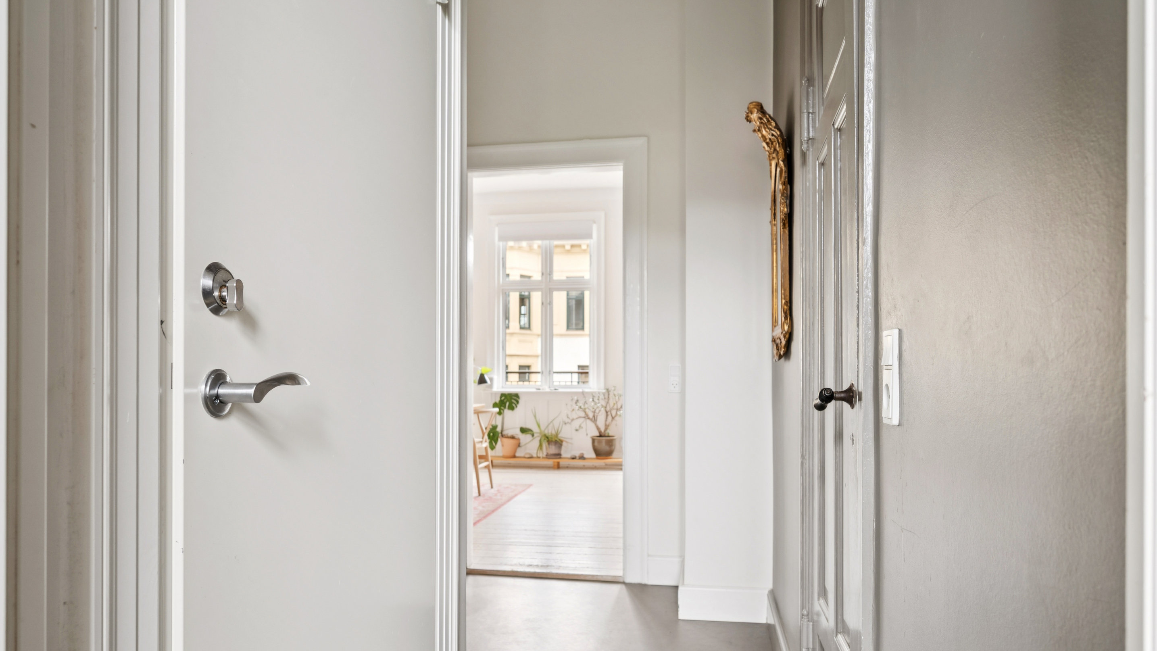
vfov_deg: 48.3
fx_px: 722
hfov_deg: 77.3
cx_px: 559
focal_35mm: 24
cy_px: 383
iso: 400
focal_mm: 21.5
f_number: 6.3
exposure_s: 1/13
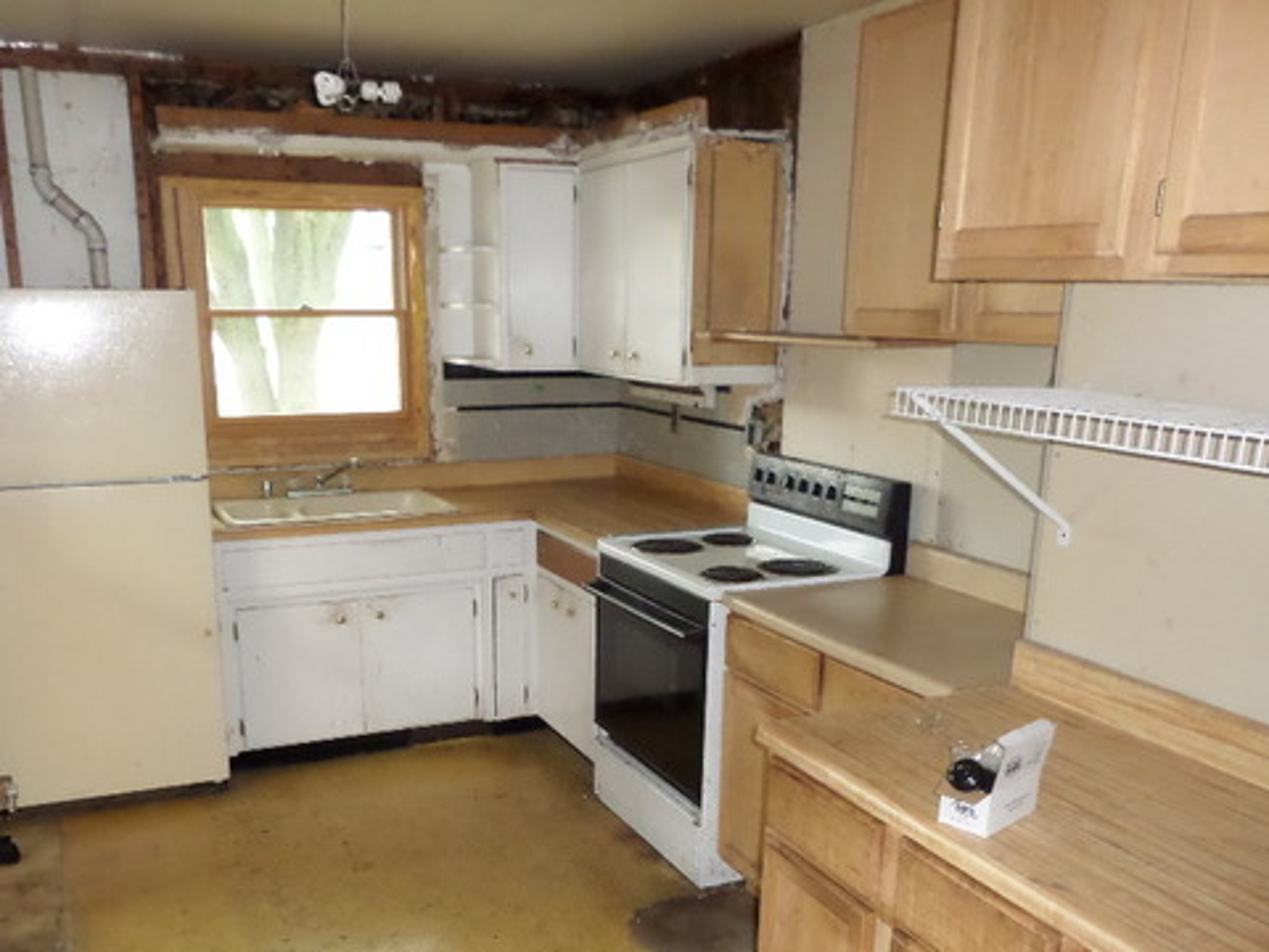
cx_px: 571
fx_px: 1173
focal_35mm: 32
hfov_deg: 56.7
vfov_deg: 43.6
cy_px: 632
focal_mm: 4.3
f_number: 3.1
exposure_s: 1/20
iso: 400
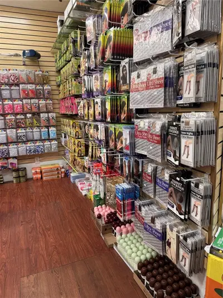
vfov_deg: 71.6
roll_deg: +0.4
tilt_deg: -8.9
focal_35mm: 24
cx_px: 112
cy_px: 149
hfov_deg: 56.8
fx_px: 206
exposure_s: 1/120
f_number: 1.78
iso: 125
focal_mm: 6.76
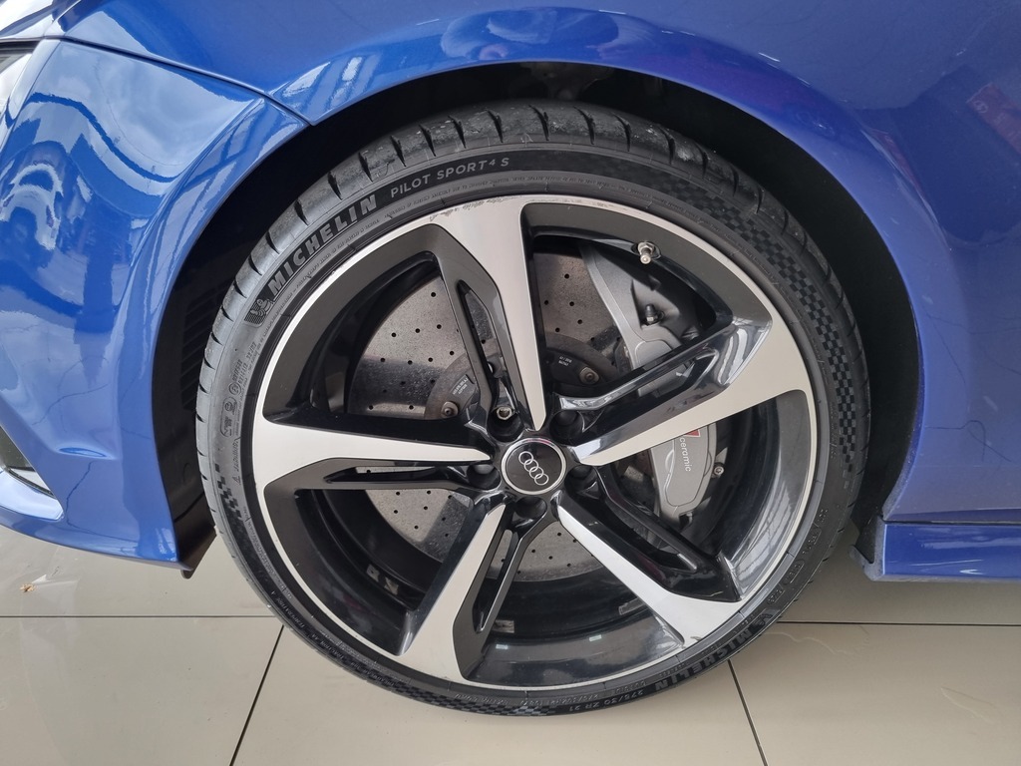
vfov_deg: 53.1
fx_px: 767
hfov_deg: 67.3
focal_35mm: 26
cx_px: 510
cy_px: 383
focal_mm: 5.4
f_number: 1.8
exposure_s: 1/100
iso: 80
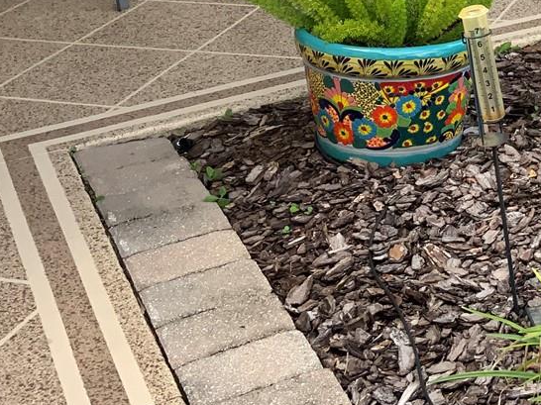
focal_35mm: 85
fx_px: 1328
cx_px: 613
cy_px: -83
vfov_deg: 16.6
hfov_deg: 21.7
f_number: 1.8
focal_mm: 3
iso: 16
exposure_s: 1/432
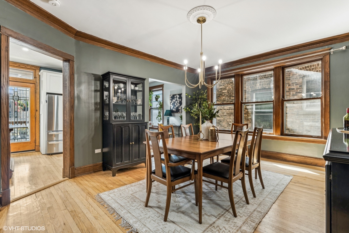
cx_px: 174
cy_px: 116
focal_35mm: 16
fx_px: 155
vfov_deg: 73.7
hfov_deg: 96.7
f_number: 8
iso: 320
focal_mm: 16
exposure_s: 1/30
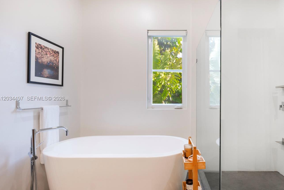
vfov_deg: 60.4
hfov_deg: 81.1
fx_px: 163
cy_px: 99
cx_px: 173
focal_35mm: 21
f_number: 8
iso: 250
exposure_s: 1/6
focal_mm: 11
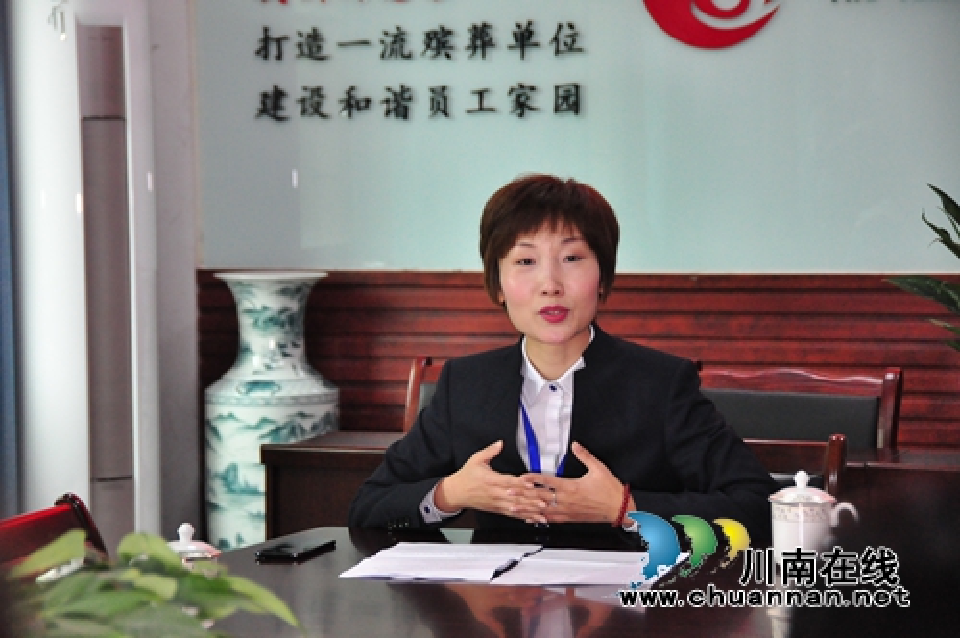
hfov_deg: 18.2
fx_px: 2996
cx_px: 480
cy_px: 319
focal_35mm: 112
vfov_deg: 12.1
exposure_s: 1/80
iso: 2000
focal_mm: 75
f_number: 5
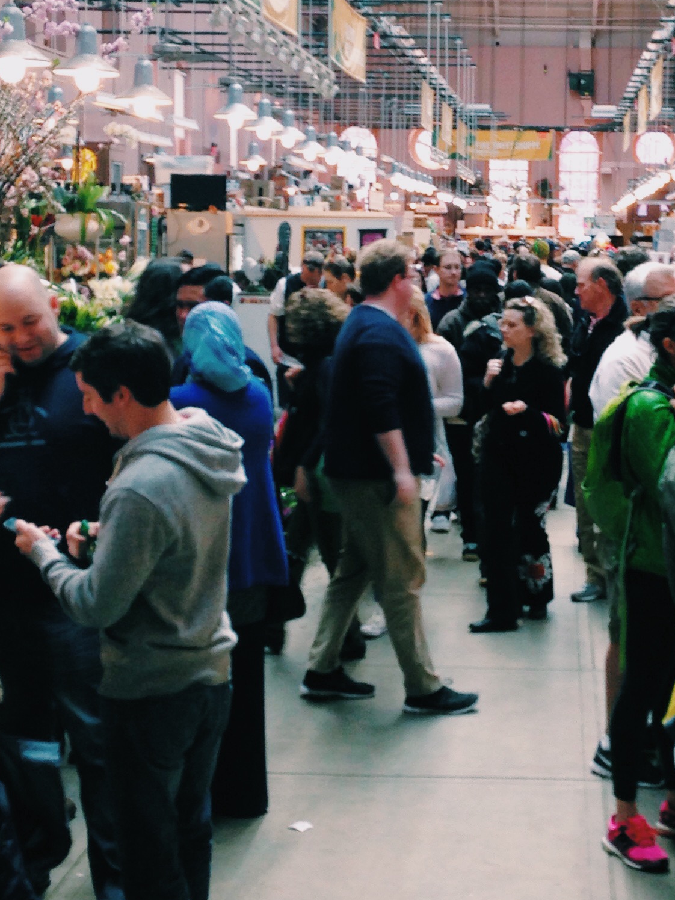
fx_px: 1872
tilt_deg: -3.9
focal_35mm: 72
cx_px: 501
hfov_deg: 20.3
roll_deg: +0.6
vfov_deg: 27.0
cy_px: 348
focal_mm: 4.12
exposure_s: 1/30
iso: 50
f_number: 2.4
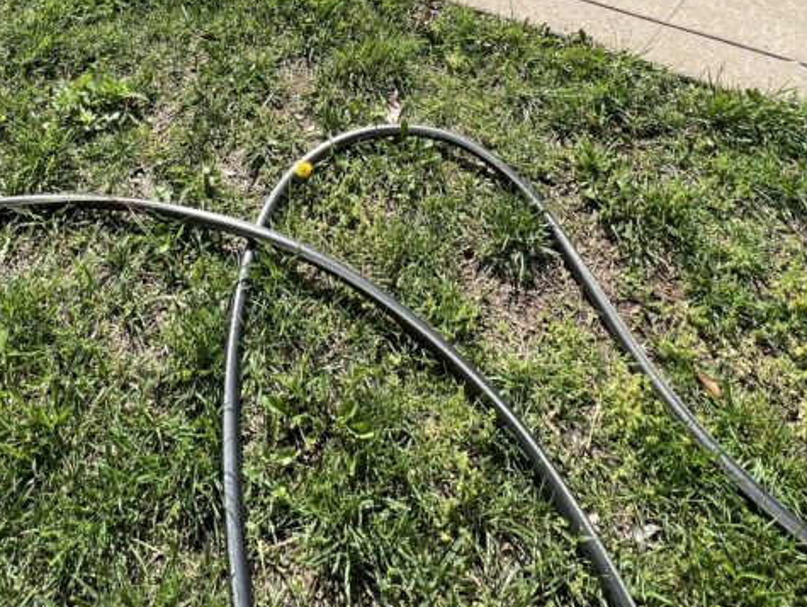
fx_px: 653
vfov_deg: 42.0
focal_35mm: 28
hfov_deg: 62.8
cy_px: -20
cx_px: 319
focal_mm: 1.57
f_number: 1.8
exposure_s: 1/1698
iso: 32
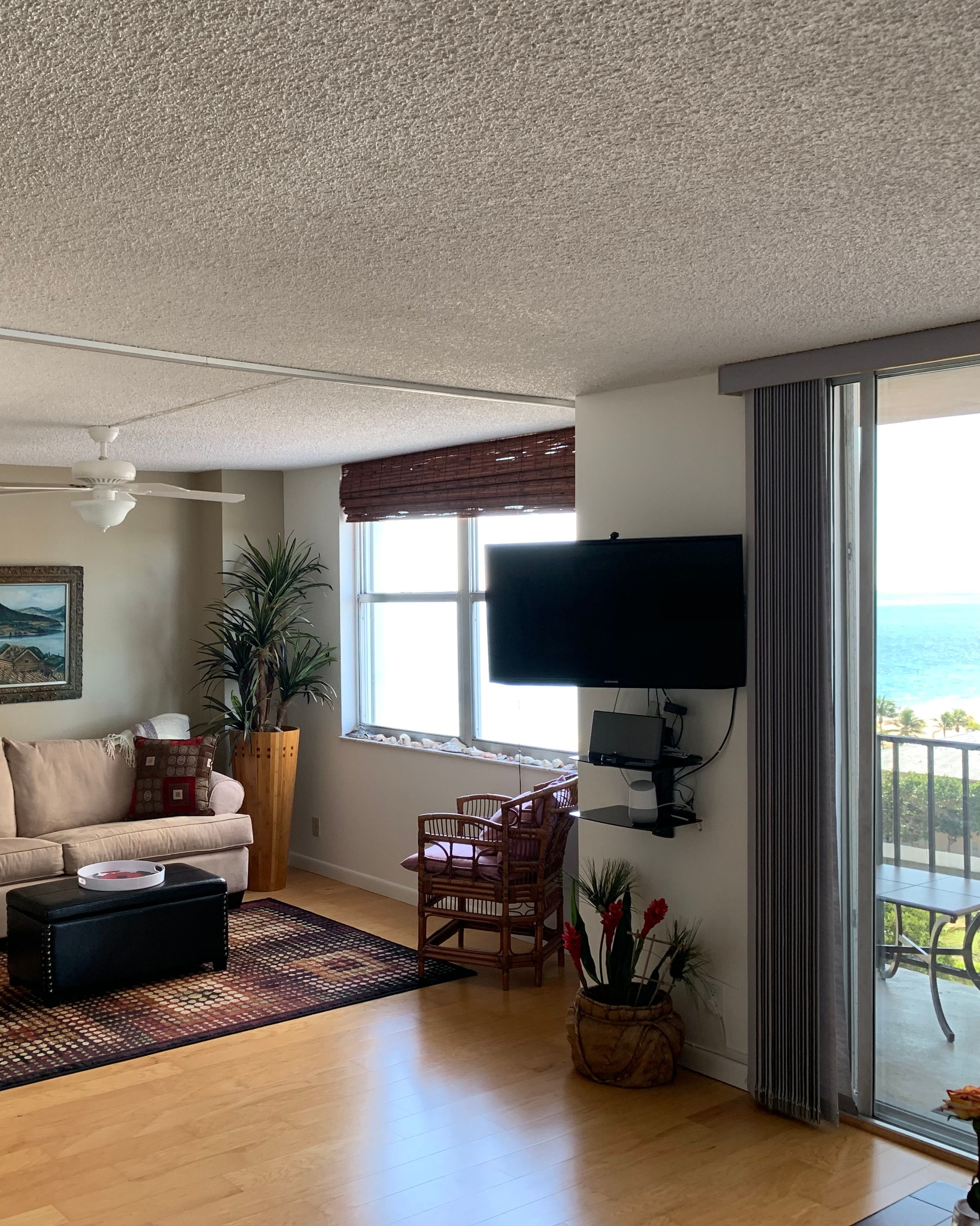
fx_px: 1233
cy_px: 612
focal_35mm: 34
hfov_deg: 42.4
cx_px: 280
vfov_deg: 52.8
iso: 100
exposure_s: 1/108
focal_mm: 4.25
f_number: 1.8
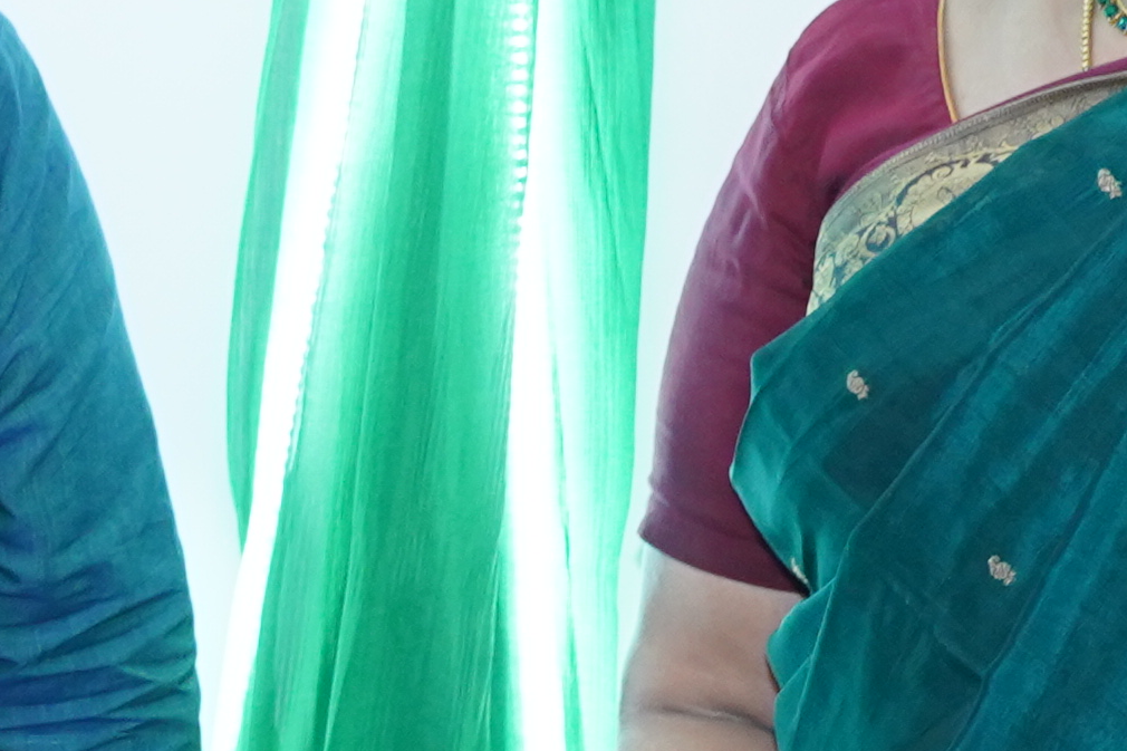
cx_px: -924
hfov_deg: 9.9
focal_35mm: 196
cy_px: 713
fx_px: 6134
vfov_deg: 7.0
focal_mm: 33
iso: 1600
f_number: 6.3
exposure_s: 1/125
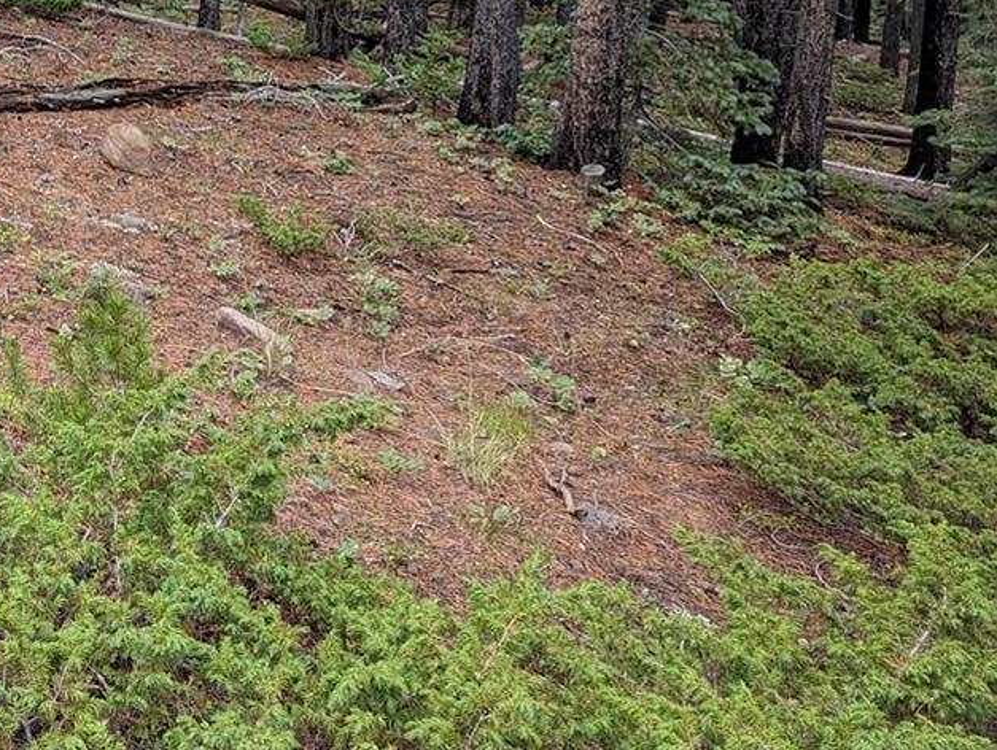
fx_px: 1759
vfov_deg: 22.5
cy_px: -102
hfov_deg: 28.7
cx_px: -100
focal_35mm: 61
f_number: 1.85
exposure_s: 1/225
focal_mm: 6.81
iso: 45
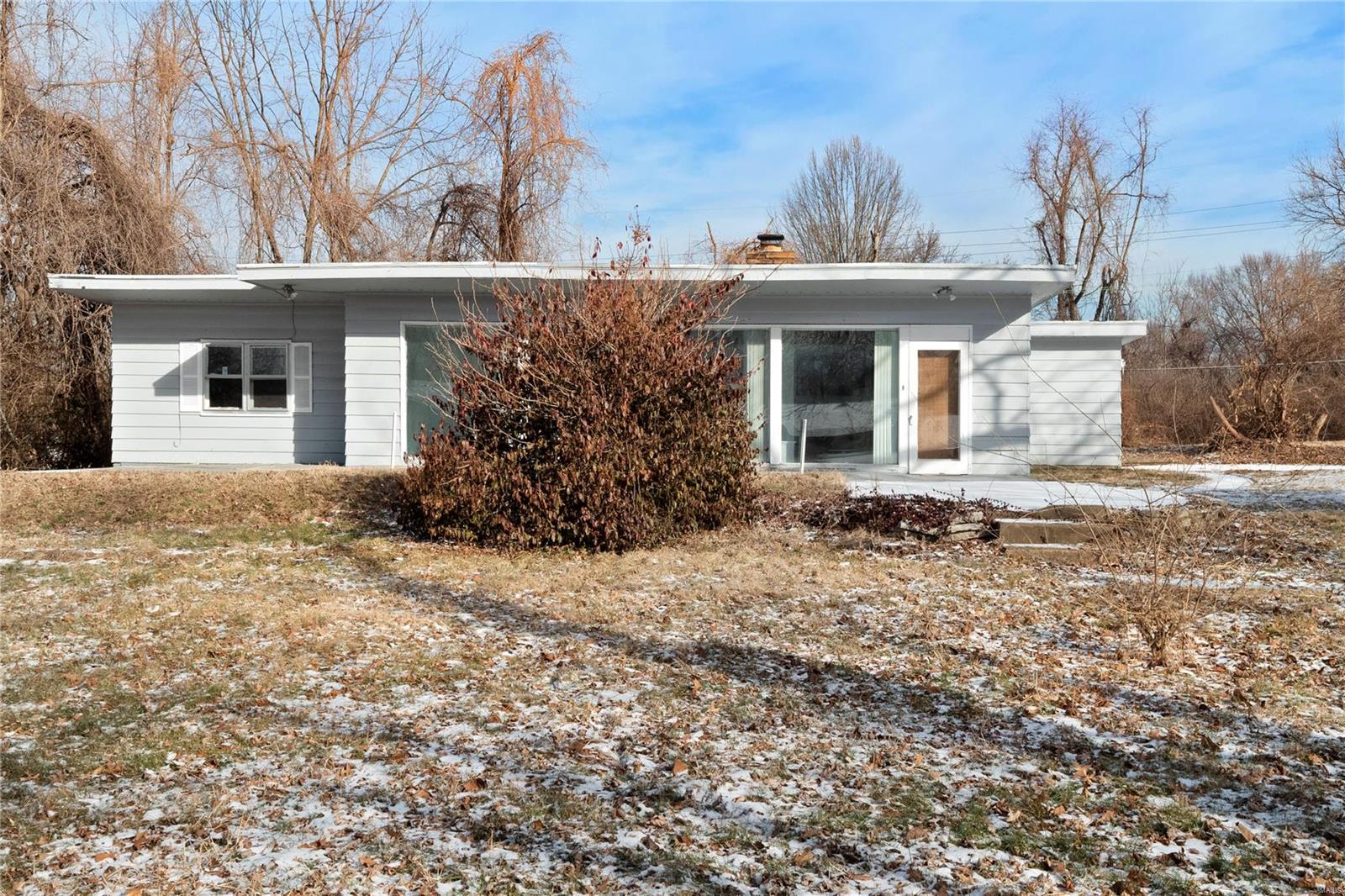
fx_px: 1345
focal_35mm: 36
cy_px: 448
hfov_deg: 53.1
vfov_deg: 36.9
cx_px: 672
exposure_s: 1/640
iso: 400
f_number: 9
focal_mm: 18
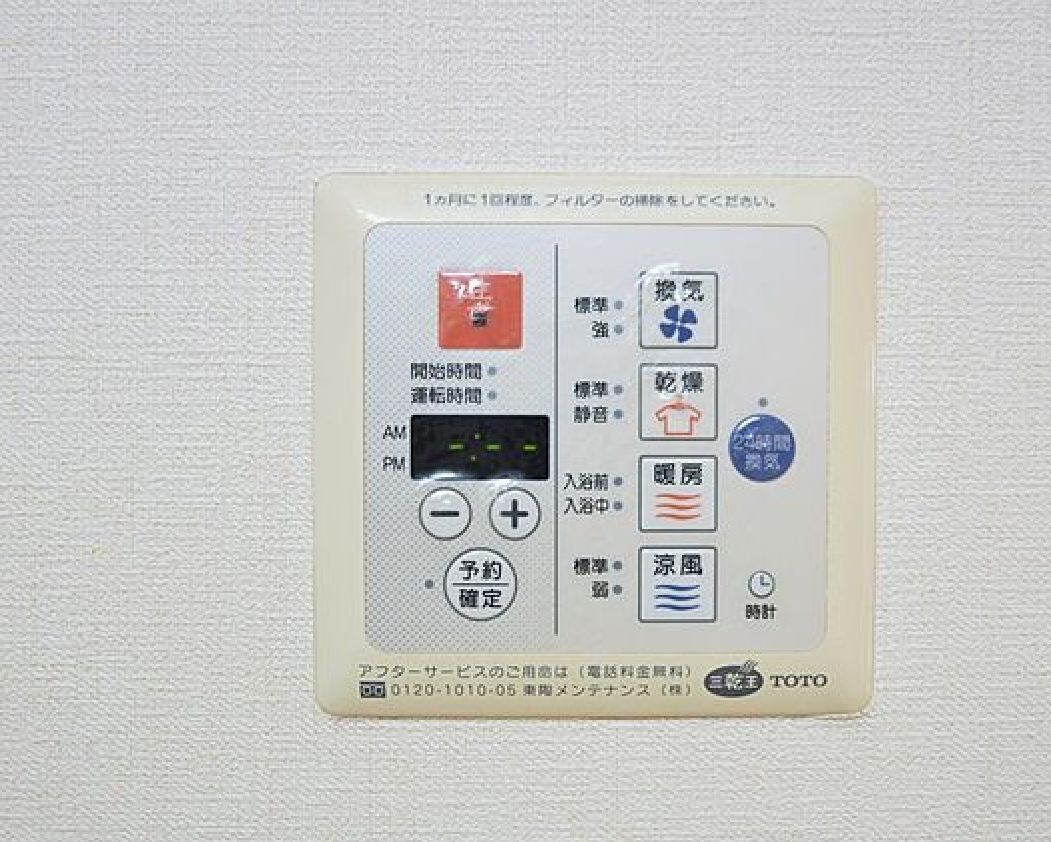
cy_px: 419
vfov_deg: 36.5
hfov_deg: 44.6
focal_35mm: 41
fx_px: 1276
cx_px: 602
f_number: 4.5
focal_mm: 24
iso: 125
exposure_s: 1/40
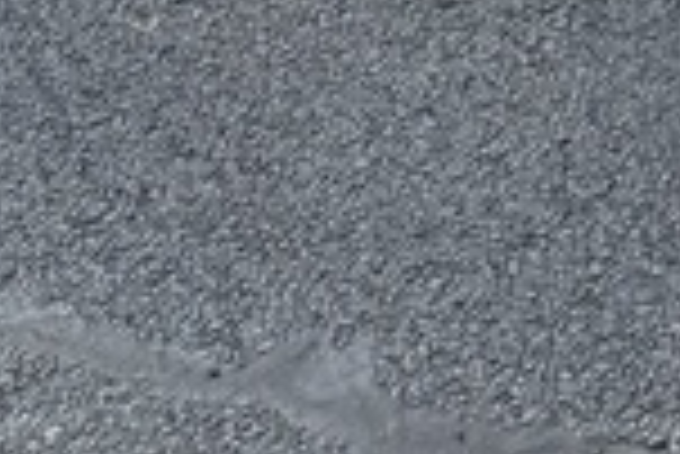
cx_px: 1639
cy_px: -1596
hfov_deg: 9.9
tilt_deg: -5.3
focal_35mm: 183
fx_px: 3460
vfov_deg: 5.9
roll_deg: +0.3
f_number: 1.6
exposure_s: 1/2288
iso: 50
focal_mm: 5.96
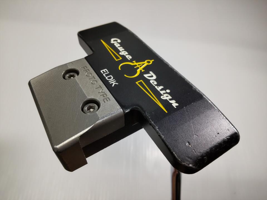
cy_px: 100
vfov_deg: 56.8
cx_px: 134
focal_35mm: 24
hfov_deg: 71.6
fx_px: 185
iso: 90
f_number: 2
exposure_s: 1/120
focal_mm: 3.43
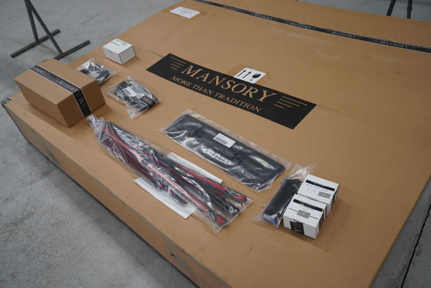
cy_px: 144
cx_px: 216
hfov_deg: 65.5
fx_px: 335
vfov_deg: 46.4
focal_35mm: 28
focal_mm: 28
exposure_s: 1/160
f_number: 4
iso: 1000
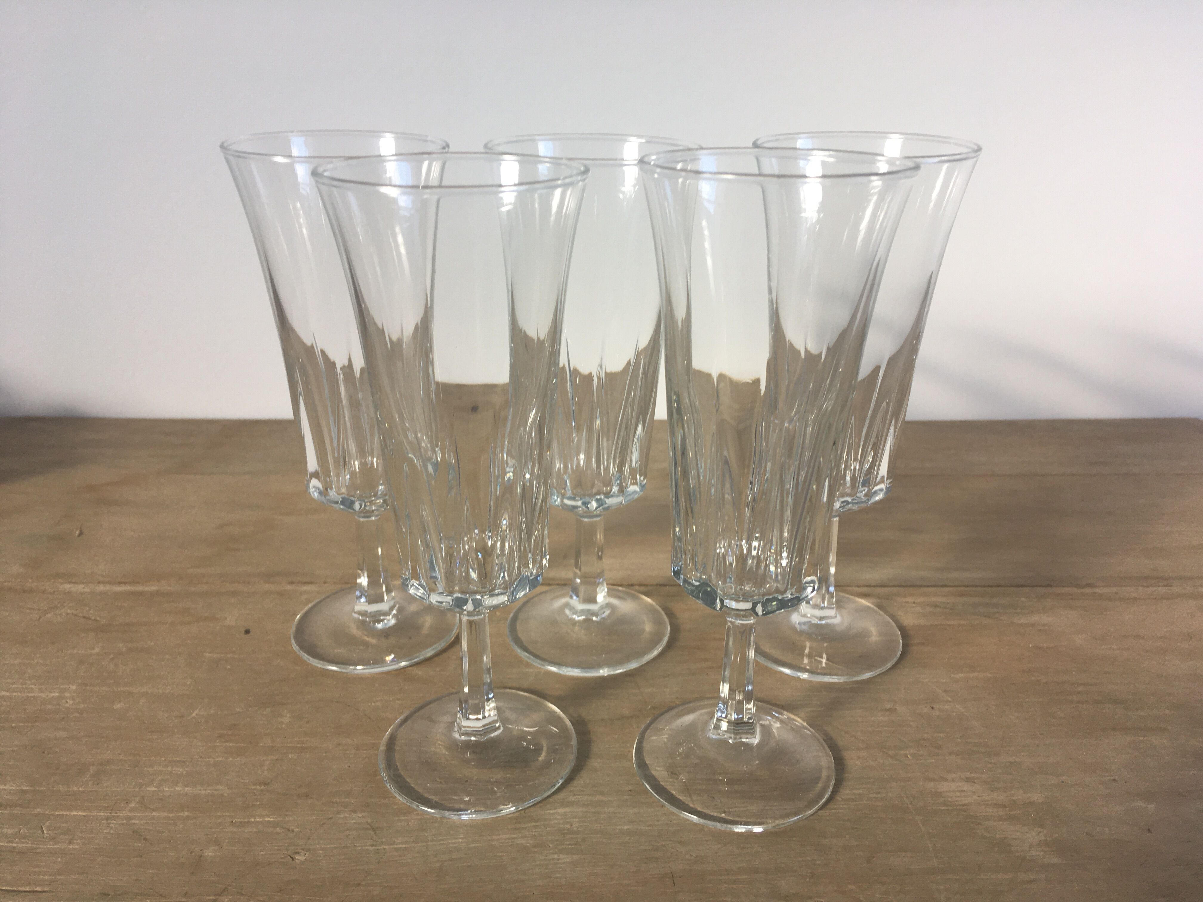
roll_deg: -0.6
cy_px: 451
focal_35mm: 29
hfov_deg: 61.7
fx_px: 1008
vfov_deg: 48.2
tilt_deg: -19.7
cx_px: 602
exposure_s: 1/50
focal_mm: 4.15
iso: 32
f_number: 2.2
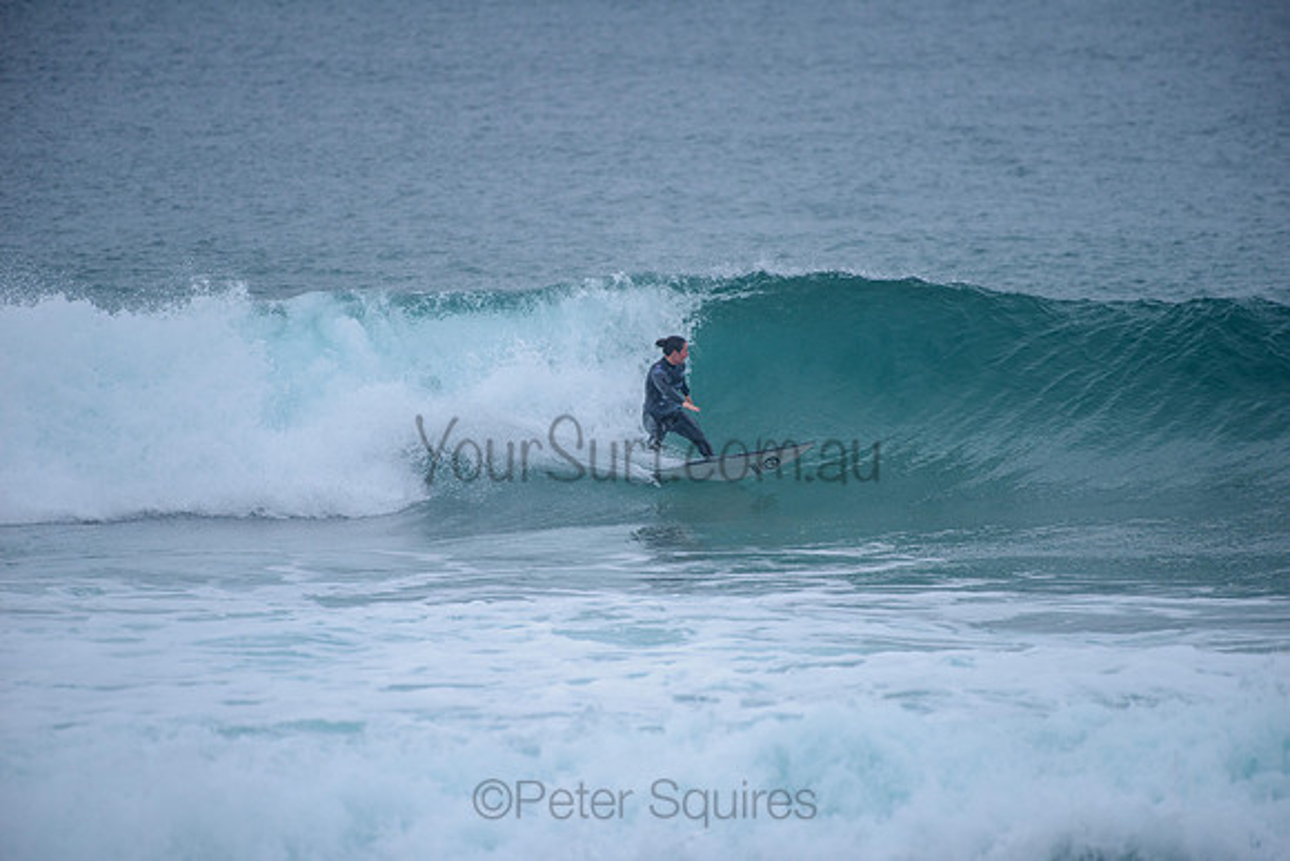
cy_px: 430
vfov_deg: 2.8
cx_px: 645
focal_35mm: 500
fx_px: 17920
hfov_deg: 4.1
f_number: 5.6
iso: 360
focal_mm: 500
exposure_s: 1/2000
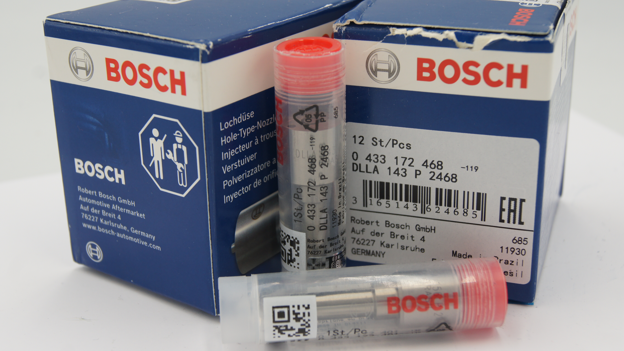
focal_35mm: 56
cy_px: 168
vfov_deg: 21.6
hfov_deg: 37.5
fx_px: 919
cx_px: 314
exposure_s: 1/125
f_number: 5.6
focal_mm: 35
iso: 200
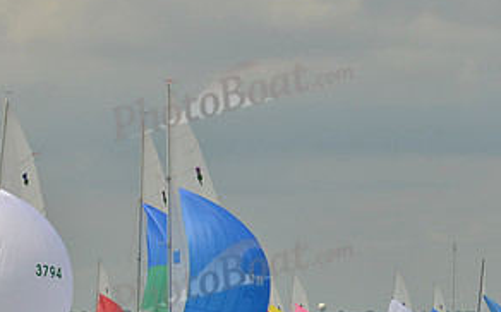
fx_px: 5526
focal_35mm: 405
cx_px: 24
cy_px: 210
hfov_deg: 5.2
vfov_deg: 3.2
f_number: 8
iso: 200
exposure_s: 1/1250
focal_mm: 200
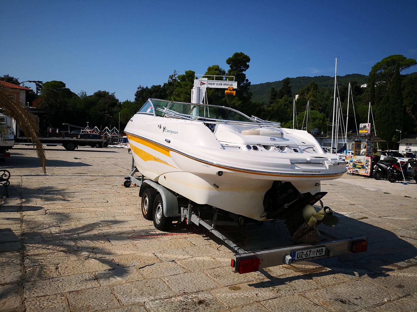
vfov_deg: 51.4
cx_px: 208
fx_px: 325
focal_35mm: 27
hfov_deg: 65.3
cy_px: 156
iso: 50
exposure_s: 1/4065
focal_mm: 3.95
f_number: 1.6
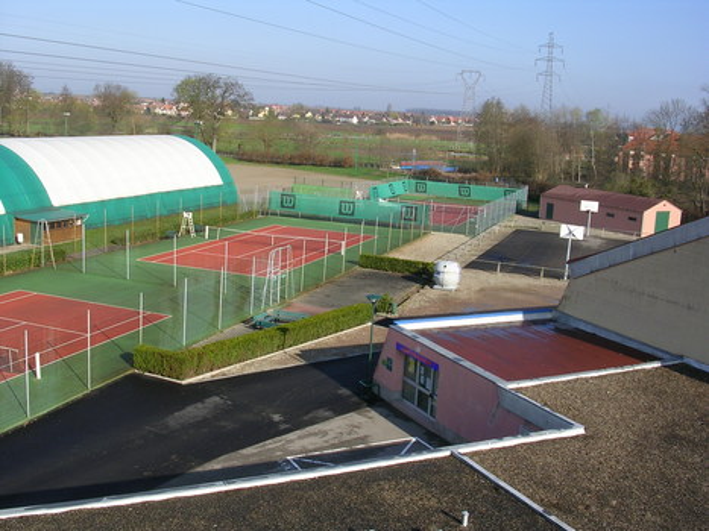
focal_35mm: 38
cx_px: 354
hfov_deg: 49.0
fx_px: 778
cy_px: 266
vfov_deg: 37.7
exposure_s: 1/218
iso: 50
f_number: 5.6
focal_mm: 5.8
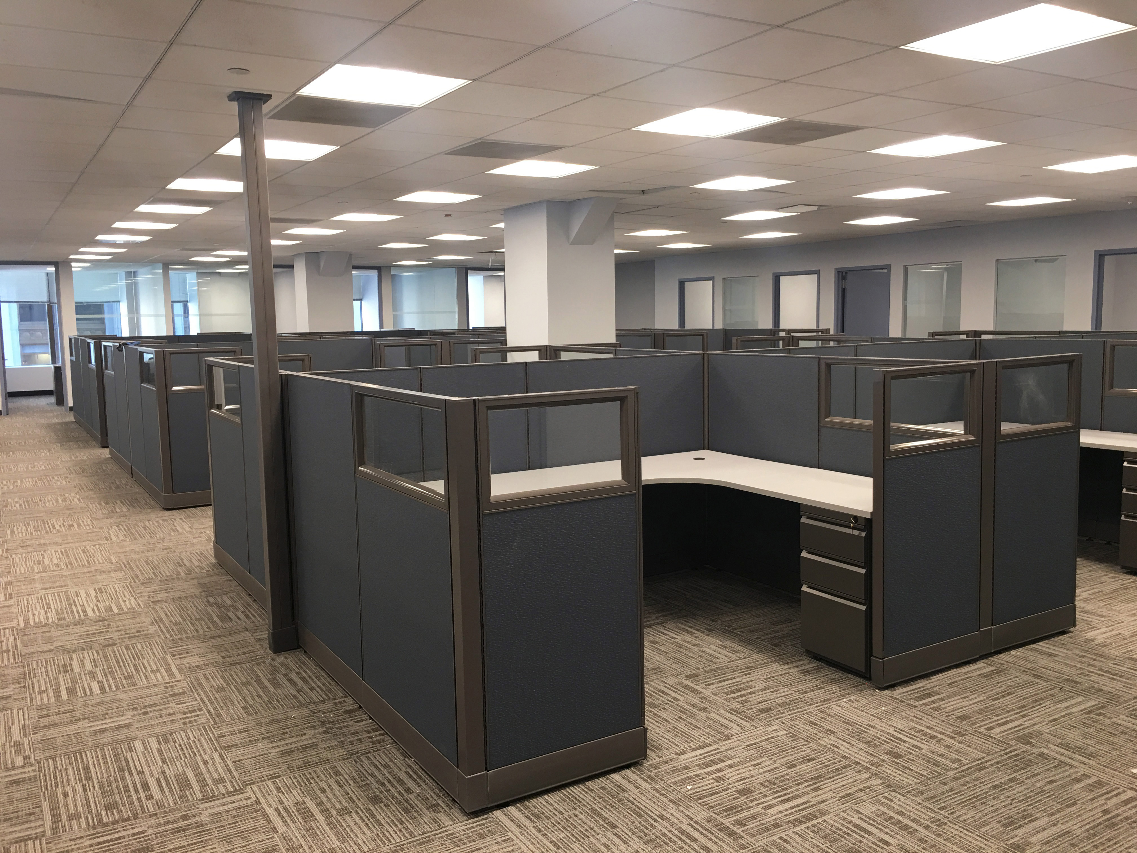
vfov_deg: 48.2
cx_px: 568
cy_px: 426
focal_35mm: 29
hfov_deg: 61.7
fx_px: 953
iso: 25
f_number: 2.2
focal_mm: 4.15
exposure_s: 1/15
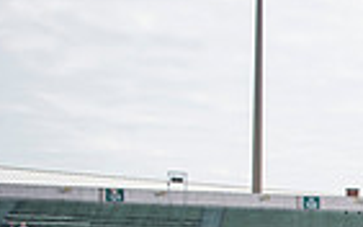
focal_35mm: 130
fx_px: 1286
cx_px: 626
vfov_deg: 9.5
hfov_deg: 14.4
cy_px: 422
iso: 400
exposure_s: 1/2000
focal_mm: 31
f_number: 2.8
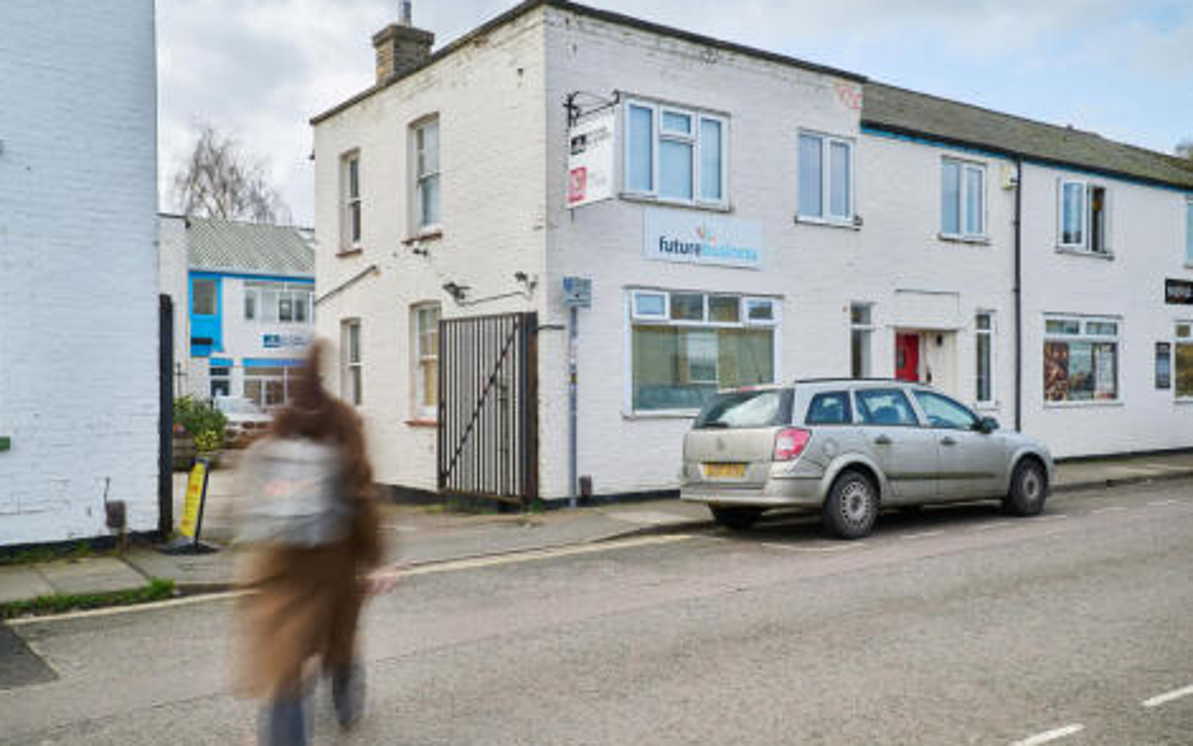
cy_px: 389
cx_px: 594
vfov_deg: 38.3
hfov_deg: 58.1
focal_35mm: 33
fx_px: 1073
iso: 80
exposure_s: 1/2.5
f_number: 5.6
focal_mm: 32
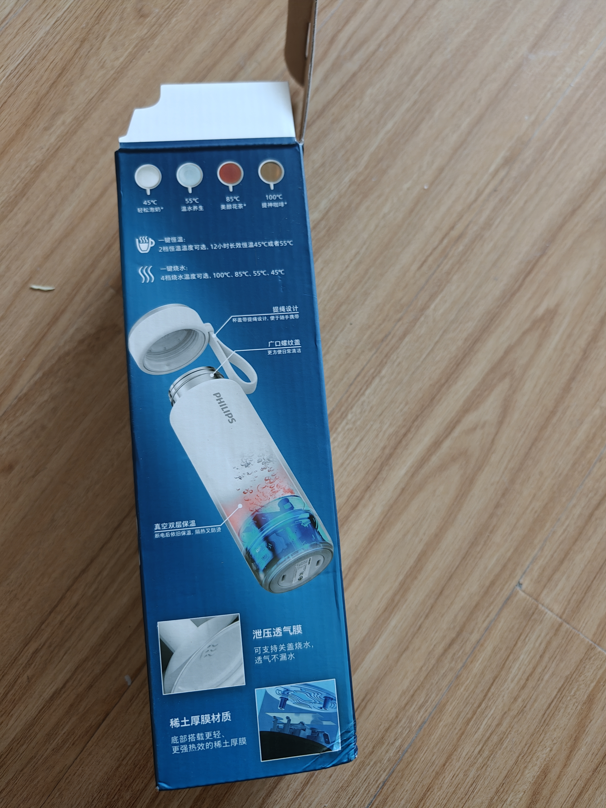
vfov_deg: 73.9
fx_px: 537
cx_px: 303
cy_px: 404
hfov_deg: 58.9
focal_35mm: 23
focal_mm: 8.67
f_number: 1.8
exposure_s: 1/50
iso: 1250
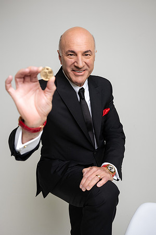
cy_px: 118
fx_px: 227
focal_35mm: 35
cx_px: 78
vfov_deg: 54.4
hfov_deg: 37.9
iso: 400
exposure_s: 1/125
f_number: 4
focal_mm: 35
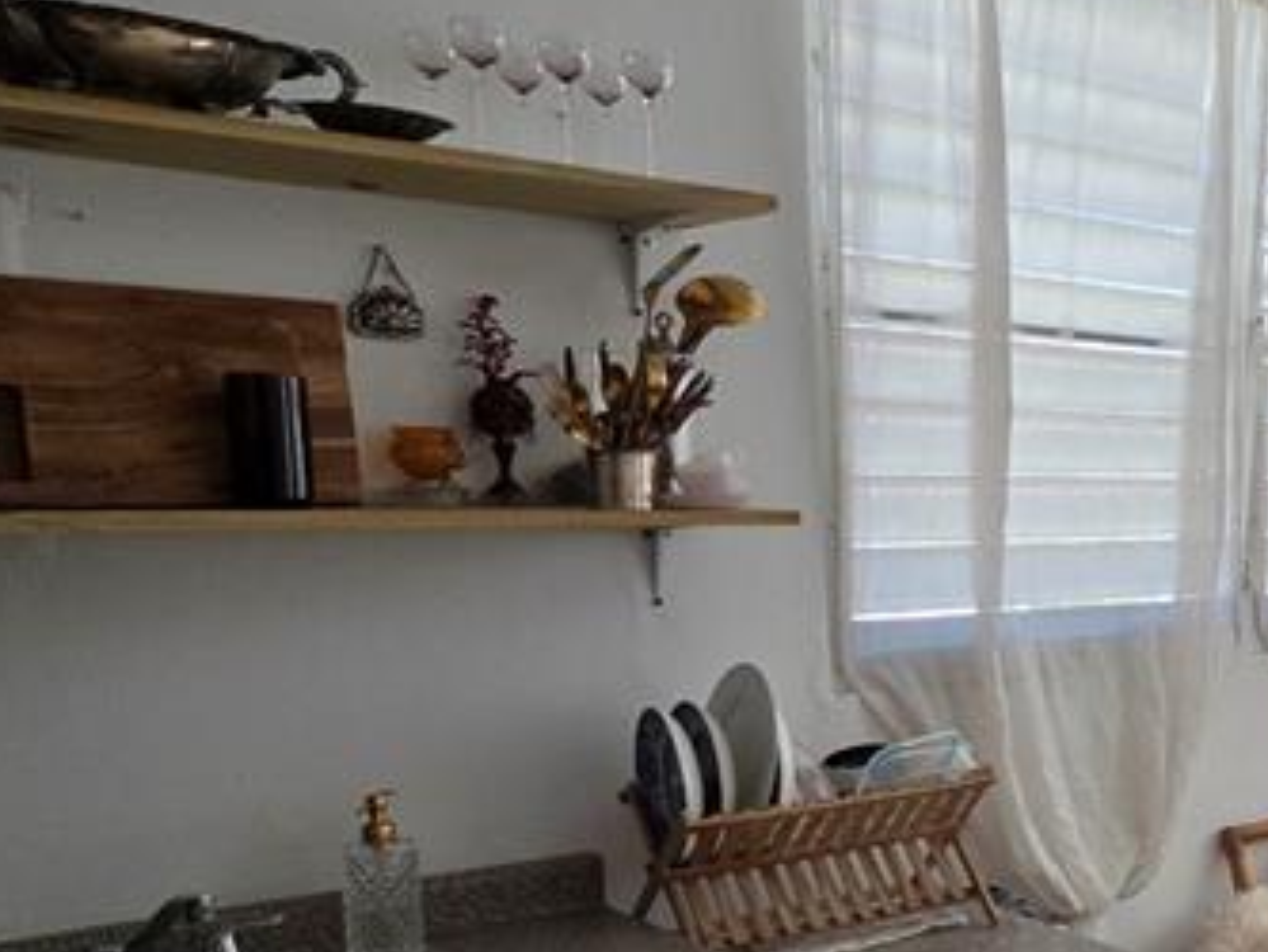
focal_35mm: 40
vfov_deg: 35.4
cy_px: 682
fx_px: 1466
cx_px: 1500
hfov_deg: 36.7
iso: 160
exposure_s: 1/120
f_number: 1.9
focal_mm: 2.2
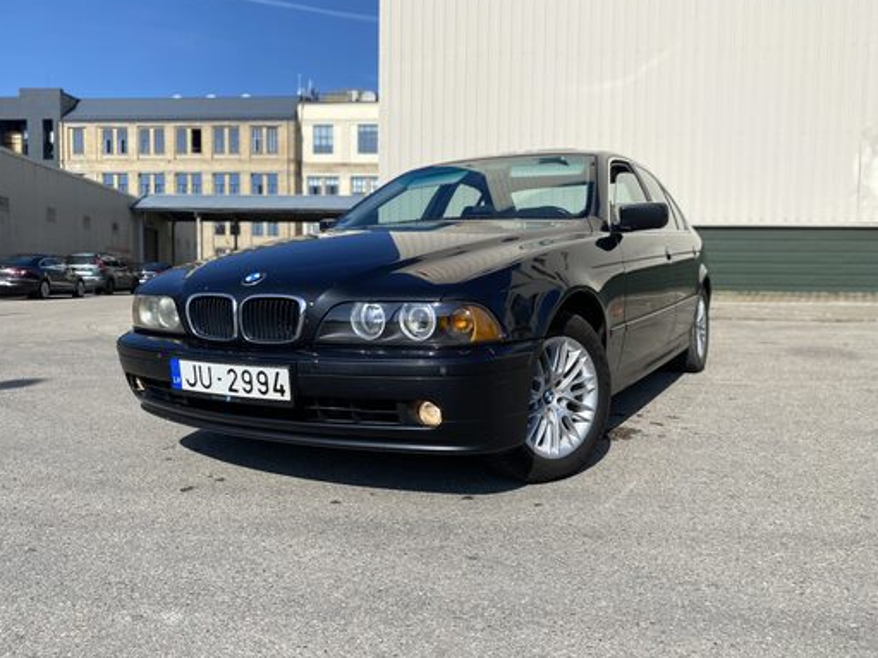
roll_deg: -0.9
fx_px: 710
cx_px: 407
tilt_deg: -4.9
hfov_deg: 63.4
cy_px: 332
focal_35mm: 28
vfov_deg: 49.7
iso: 32
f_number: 1.8
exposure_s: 1/3984
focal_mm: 4.25
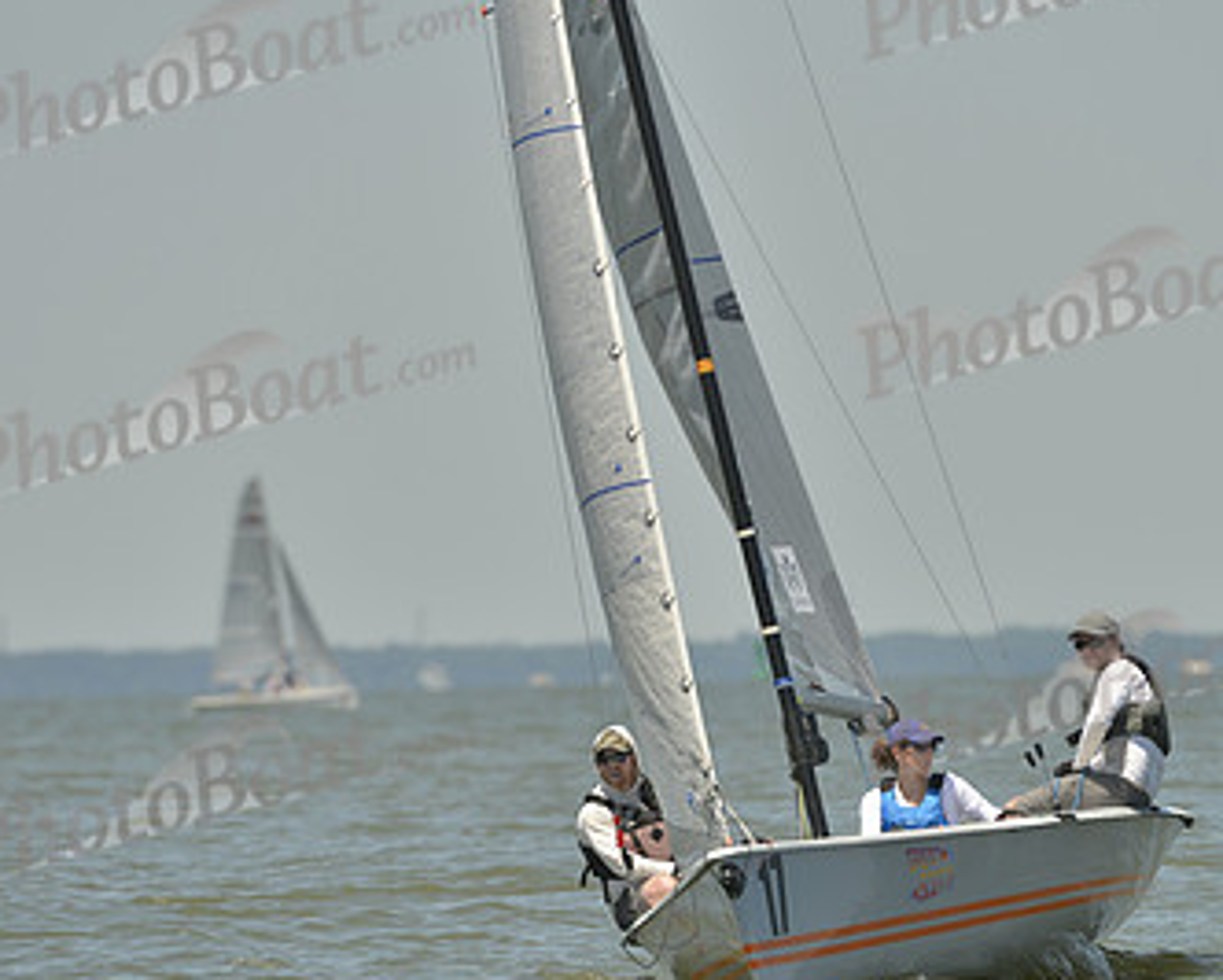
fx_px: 23722
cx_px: 670
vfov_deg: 2.4
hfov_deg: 3.0
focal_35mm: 655
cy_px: 547
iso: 200
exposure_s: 1/1250
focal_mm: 400
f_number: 5.6
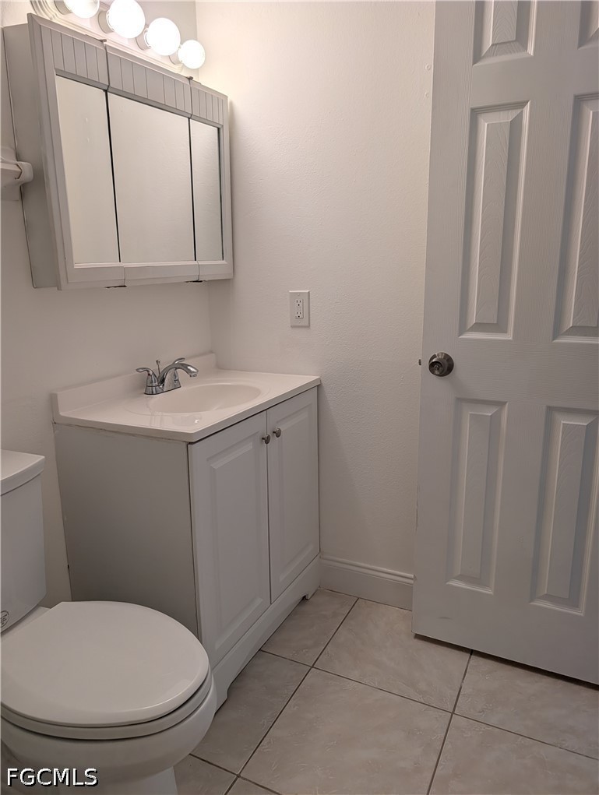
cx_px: 300
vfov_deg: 71.5
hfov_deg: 56.9
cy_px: 398
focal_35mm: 24
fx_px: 552
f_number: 1.68
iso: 14
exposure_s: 1/120
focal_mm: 6.9
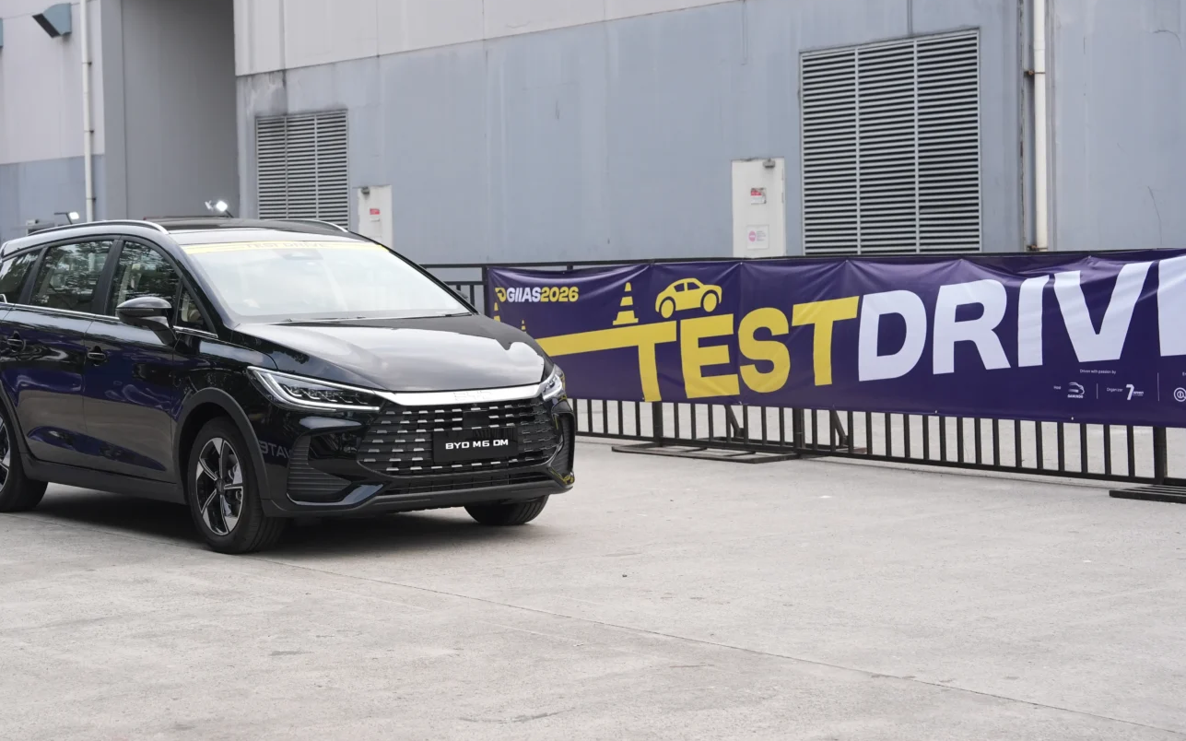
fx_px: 2359
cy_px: 281
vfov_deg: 17.8
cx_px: 559
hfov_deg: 28.2
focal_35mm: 73
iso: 1250
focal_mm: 60
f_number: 5.6
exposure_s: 1/1600
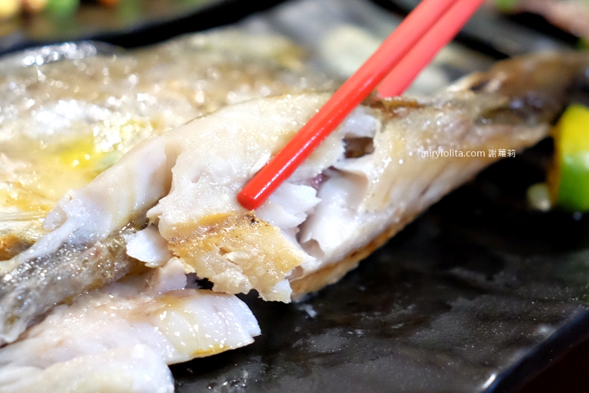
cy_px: 196
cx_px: 294
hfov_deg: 54.4
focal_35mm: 35
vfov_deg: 37.9
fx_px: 573
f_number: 2.8
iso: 4000
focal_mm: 23
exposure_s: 1/38
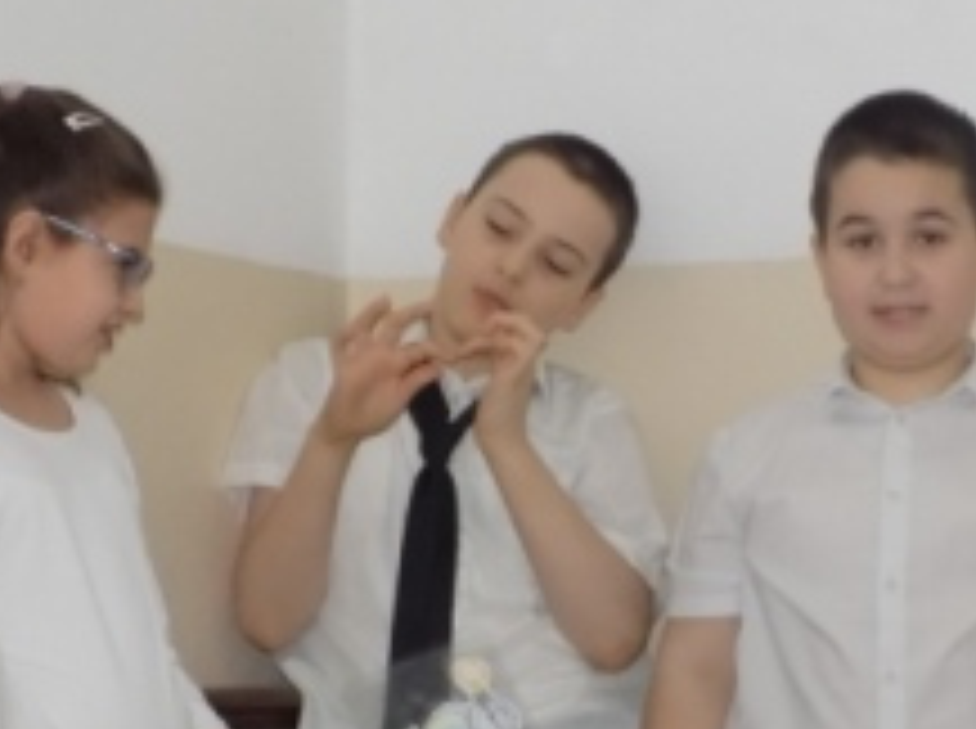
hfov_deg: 16.2
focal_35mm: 122
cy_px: 594
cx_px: 616
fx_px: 3434
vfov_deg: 12.1
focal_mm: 10.5
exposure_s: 1/4
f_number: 4
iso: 400
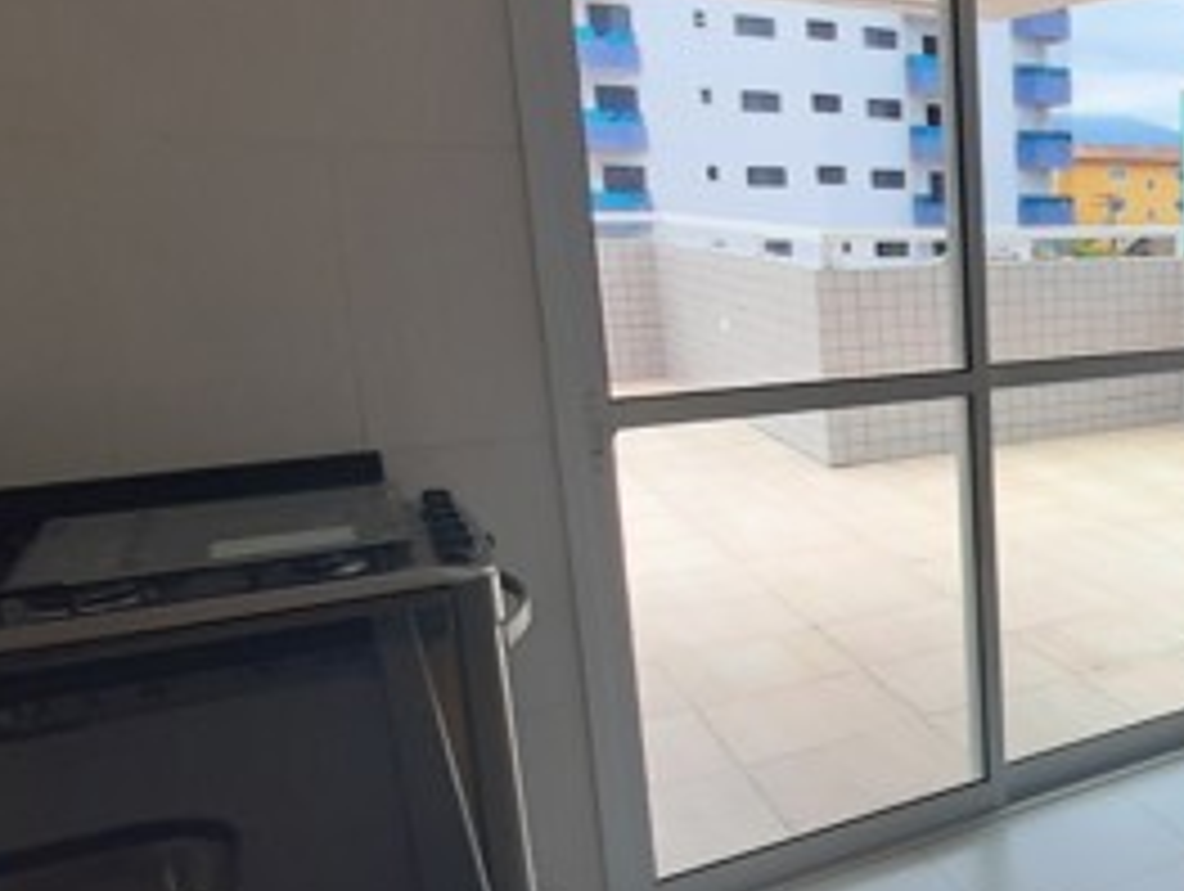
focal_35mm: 34
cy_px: 425
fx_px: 1165
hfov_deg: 40.8
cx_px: 1362
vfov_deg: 41.9
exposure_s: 1/236
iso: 40
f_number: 2.2
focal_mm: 1.42
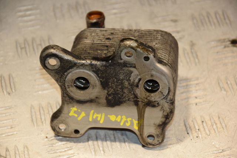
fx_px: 1036
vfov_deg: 8.7
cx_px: 118
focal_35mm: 158
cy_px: 79
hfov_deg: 13.0
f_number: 5.6
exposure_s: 1/200
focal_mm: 105
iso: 800
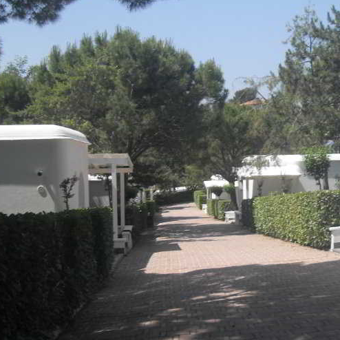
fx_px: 589
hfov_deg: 32.0
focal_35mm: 53
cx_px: 213
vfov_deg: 32.2
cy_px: 150
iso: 80
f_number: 8.9
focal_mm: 6.3
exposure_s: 1/90
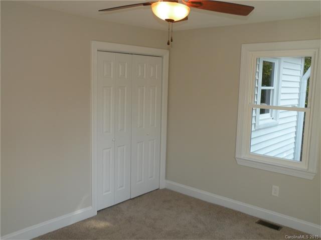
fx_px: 306
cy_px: 120
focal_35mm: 33
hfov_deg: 55.4
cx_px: 160
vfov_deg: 42.9
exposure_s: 1/67.8
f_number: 3.5
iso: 64
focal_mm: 5.8
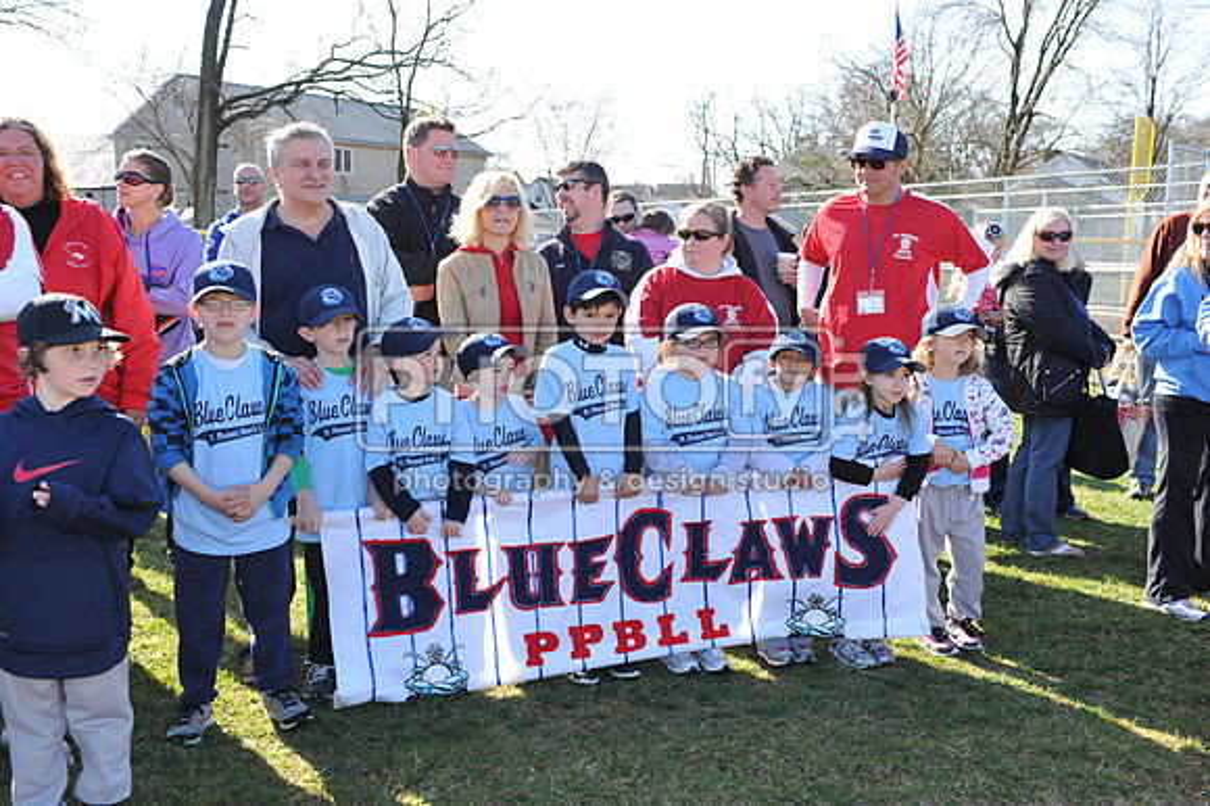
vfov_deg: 36.8
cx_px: 605
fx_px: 1209
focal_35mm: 36
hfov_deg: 53.2
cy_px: 403
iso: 200
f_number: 5
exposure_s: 1/250
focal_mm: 36
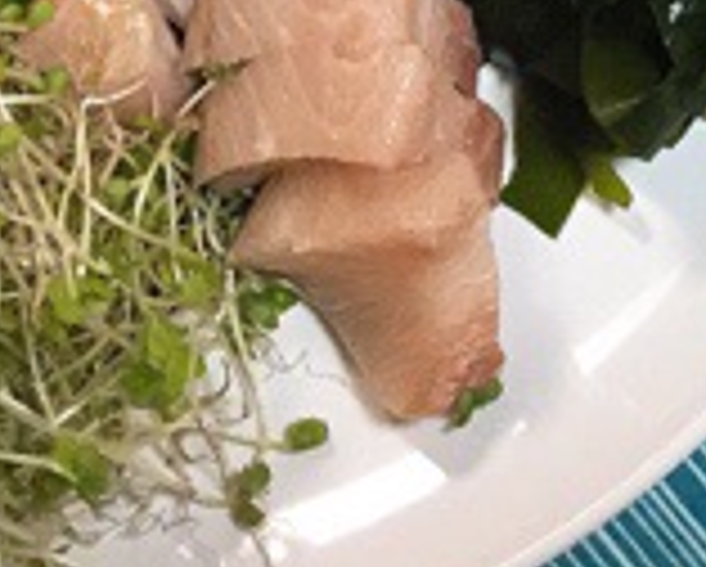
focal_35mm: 123
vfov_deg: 11.8
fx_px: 2573
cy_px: -387
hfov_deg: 15.1
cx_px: 836
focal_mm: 3.3
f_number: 2.4
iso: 125
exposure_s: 1/30
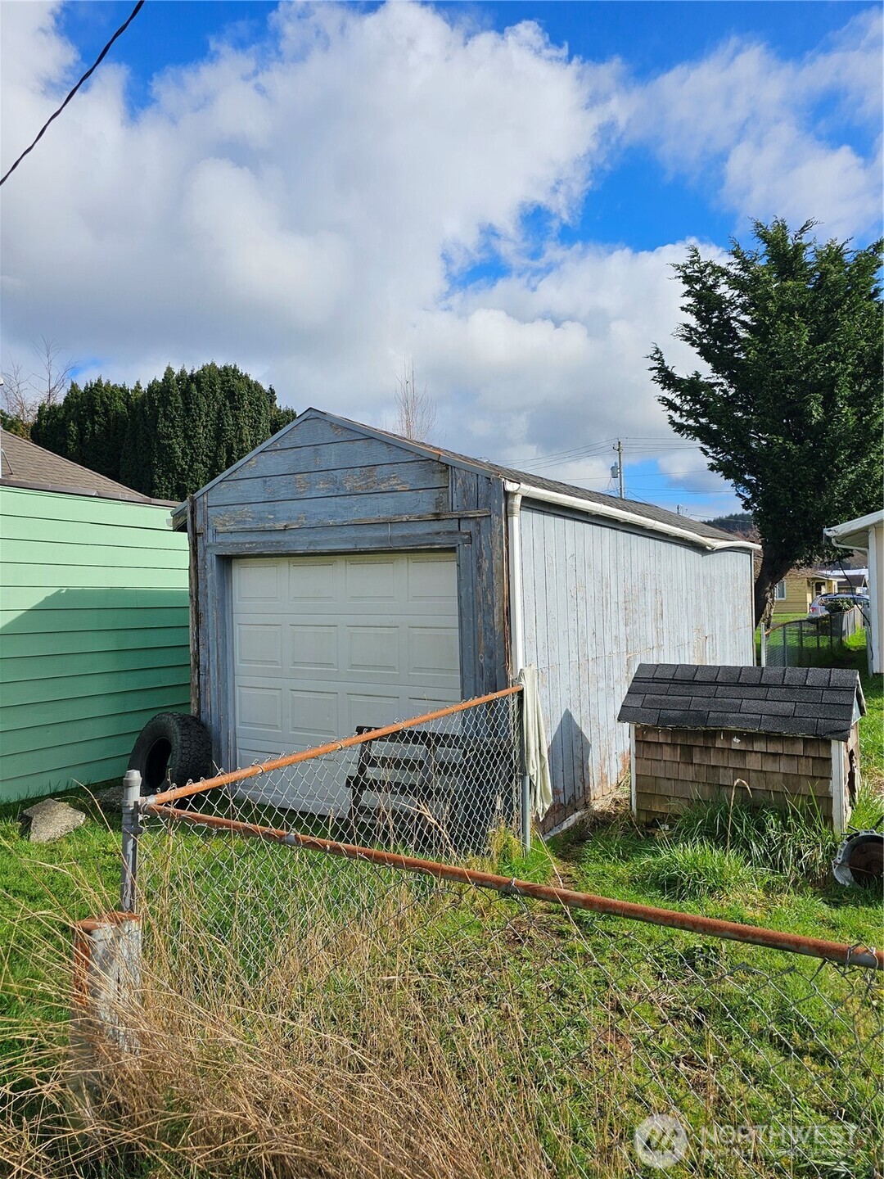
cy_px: 590
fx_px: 783
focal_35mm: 23
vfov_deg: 73.9
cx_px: 442
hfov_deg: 58.9
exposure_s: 1/1157
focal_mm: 6.3
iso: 10
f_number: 1.7
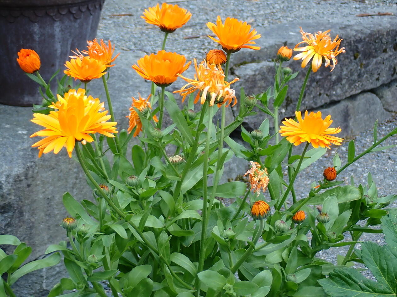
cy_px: 148
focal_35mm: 77
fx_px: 883
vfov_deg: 19.1
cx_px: 198
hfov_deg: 25.3
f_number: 4.1
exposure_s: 1/80
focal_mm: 13.65
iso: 100
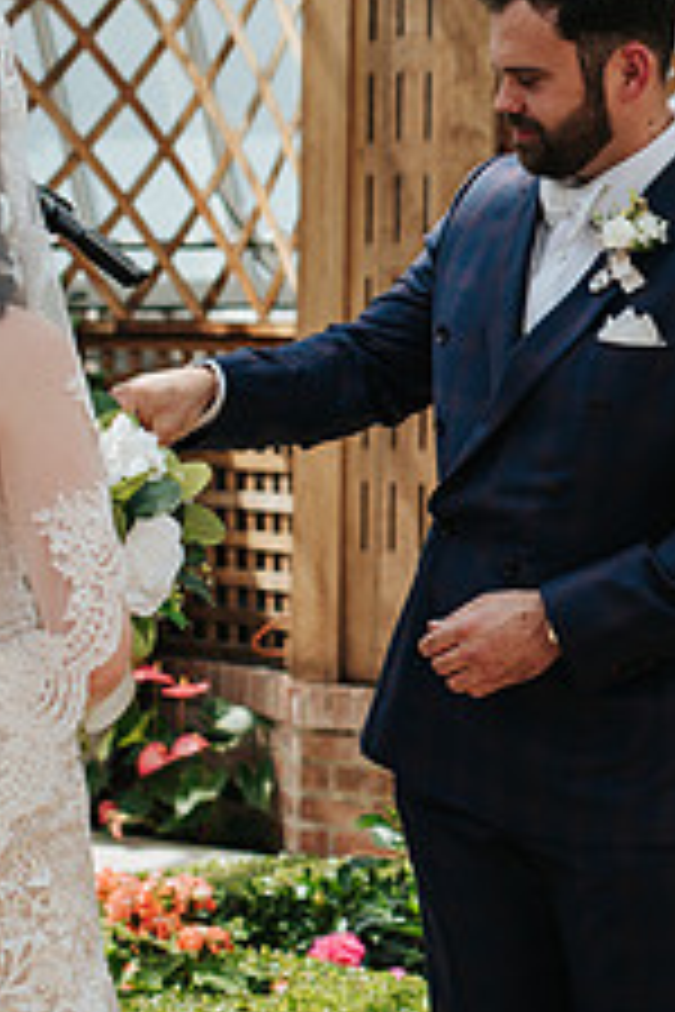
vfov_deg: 13.6
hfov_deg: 9.0
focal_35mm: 151
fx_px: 4247
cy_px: 289
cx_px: 818
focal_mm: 50
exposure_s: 1/1000
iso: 125
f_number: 3.5
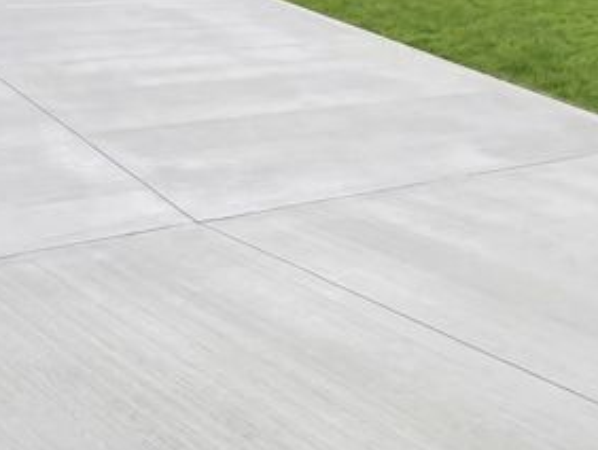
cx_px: 397
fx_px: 1504
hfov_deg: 22.4
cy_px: -72
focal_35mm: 87
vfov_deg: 16.4
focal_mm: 6.86
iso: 80
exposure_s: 1/4016
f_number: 1.78
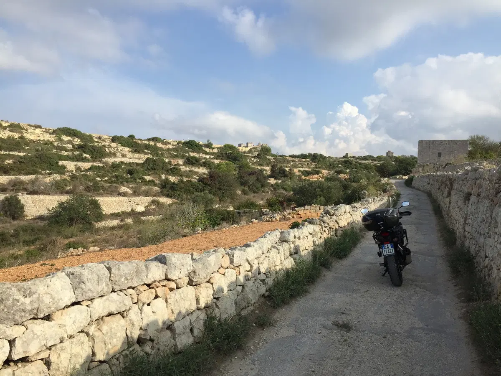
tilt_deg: +0.3
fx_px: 420
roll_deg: -2.1
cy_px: 188
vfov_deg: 48.2
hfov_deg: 61.7
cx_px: 250
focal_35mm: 29
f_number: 2.2
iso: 32
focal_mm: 4.15
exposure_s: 1/1980
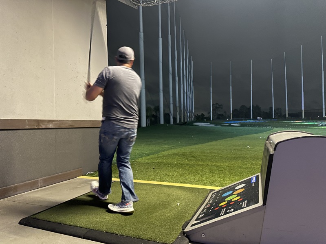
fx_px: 226
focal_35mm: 24
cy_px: 122
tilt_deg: -0.1
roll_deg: +3.5
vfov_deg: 56.8
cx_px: 163
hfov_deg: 71.6
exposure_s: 1/30
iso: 800
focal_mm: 6.86
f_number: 1.78
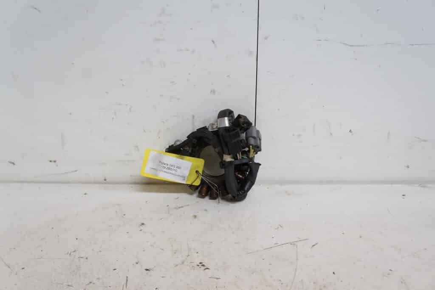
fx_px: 363
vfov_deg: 43.6
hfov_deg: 61.9
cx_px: 218
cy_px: 145
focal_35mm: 30
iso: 1600
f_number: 4.5
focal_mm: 20
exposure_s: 1/60
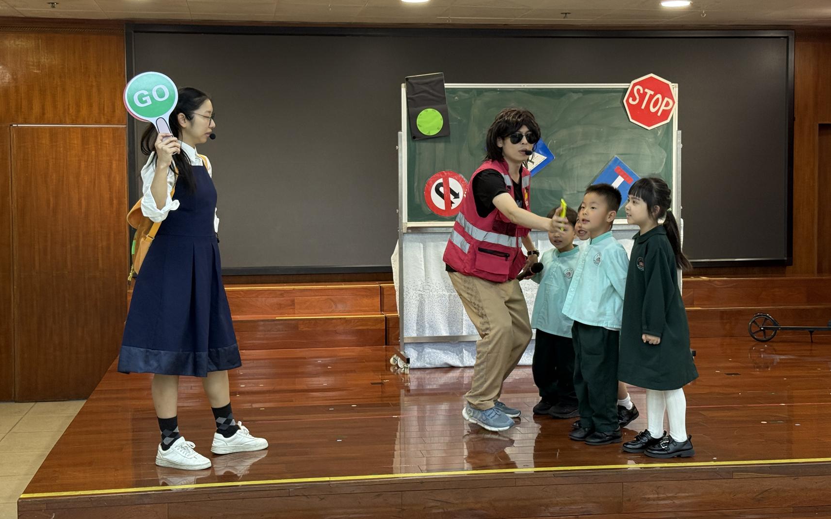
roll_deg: +0.2
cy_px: 231
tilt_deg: -2.2
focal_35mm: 51
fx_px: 1155
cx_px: 415
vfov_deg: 25.3
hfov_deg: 39.6
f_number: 1.78
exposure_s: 1/100
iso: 200
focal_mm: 6.76
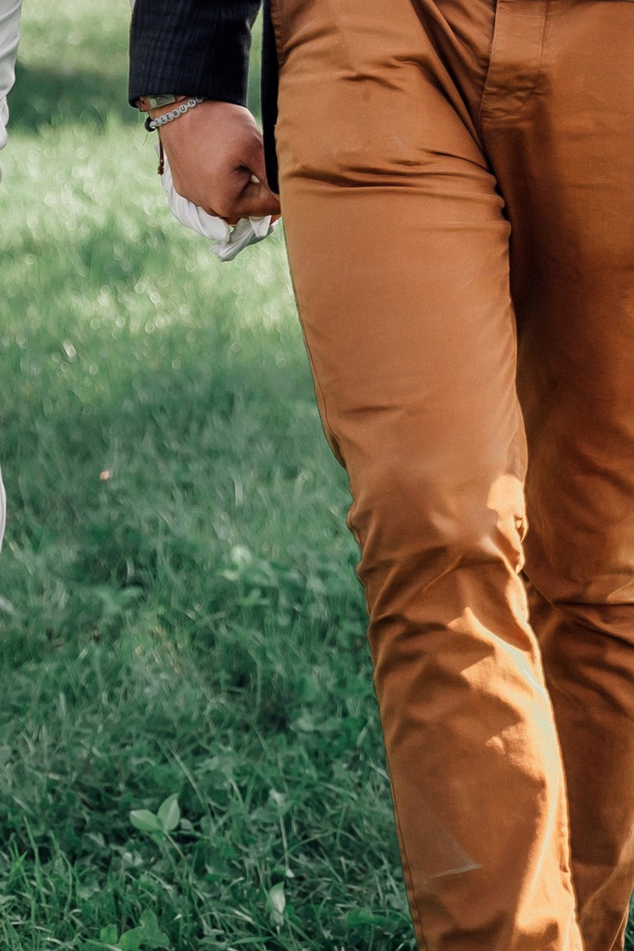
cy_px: -309
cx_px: 135
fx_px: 4859
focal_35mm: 184
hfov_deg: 7.5
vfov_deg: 10.9
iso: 100
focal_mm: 53
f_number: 3.2
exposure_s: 1/320
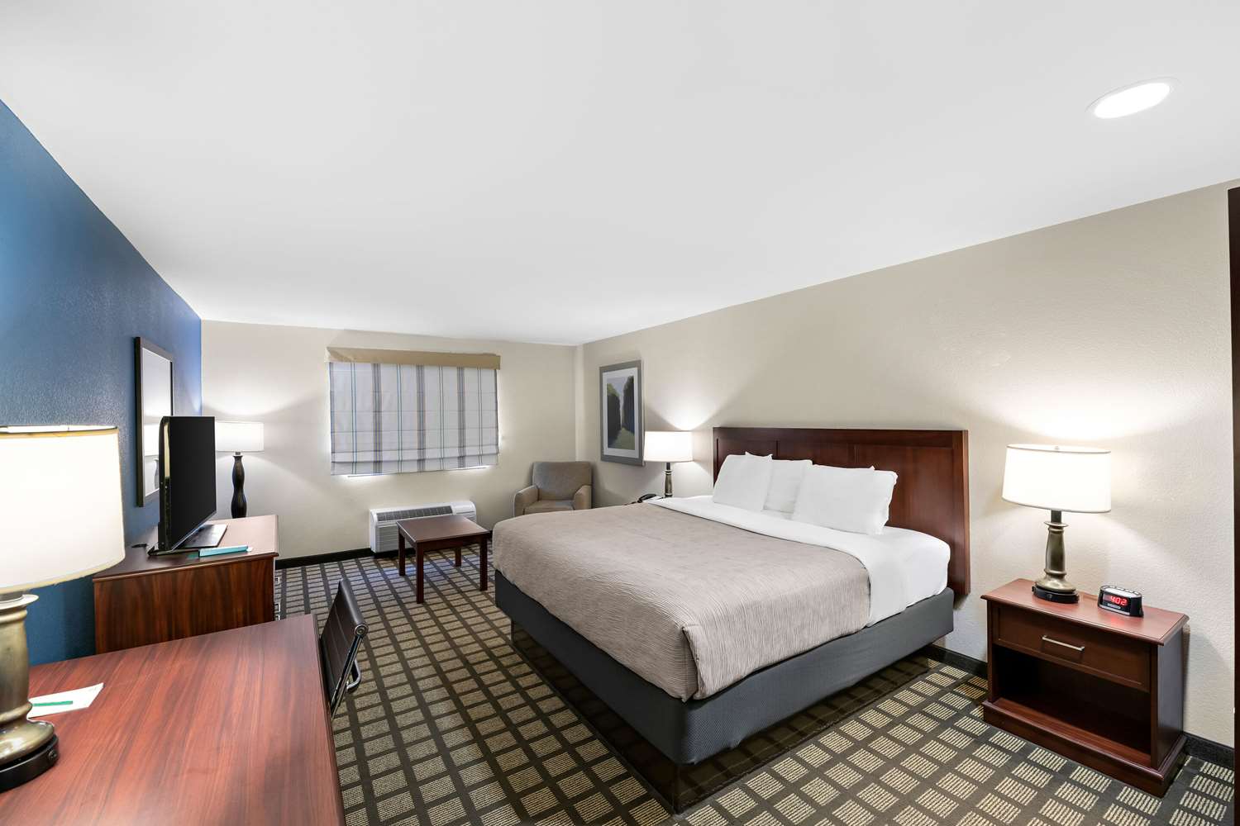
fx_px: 482
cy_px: 413
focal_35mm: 14
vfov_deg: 81.2
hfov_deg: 104.3
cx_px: 620
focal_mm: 14
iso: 400
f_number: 4
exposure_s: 1/1.67
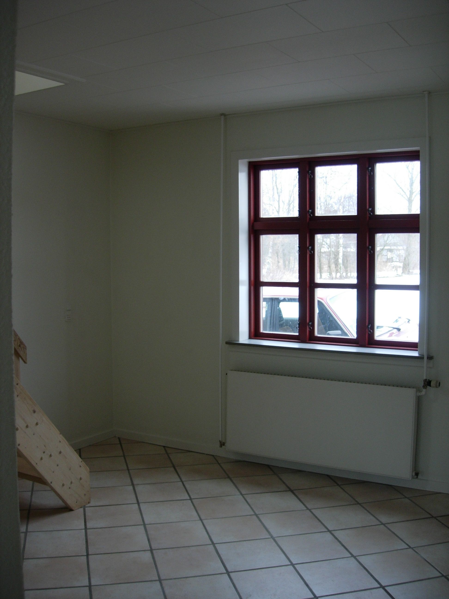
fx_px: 657
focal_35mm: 38
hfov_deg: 37.7
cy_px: 300
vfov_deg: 49.0
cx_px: 224
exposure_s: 1/33.9
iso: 64
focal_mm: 7.8
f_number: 2.8
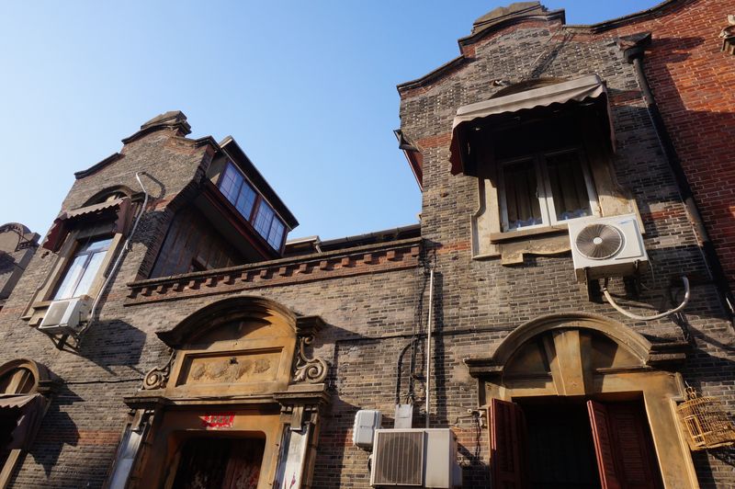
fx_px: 490
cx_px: 368
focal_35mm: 24
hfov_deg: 73.8
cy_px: 244
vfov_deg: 53.1
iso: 500
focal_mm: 16
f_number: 16
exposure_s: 1/200
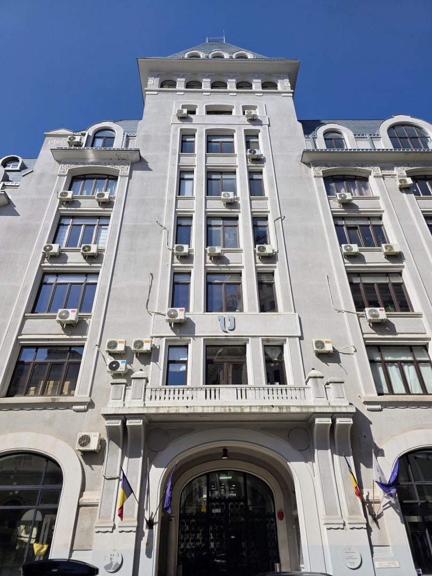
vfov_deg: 73.9
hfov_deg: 58.9
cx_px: 216
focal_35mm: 23
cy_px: 288
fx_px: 383
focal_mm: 6.3
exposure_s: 1/7626
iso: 80
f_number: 1.7
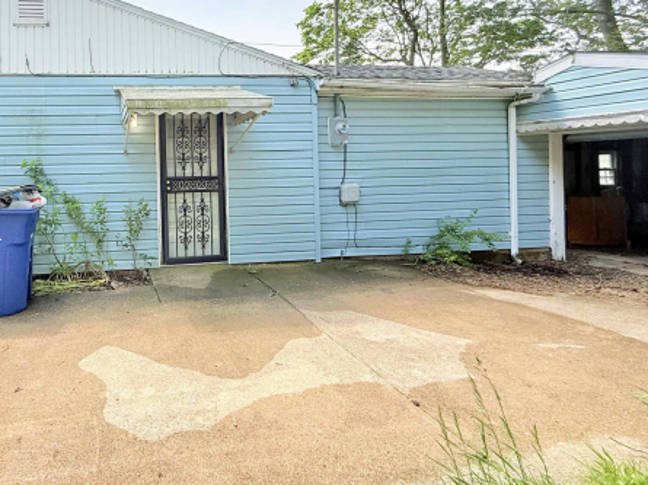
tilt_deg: +2.1
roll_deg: +0.8
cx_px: 164
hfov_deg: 73.6
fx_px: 393
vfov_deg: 61.8
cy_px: 162
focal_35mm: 21
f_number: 2.2
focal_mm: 2.22
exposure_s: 1/472
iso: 64
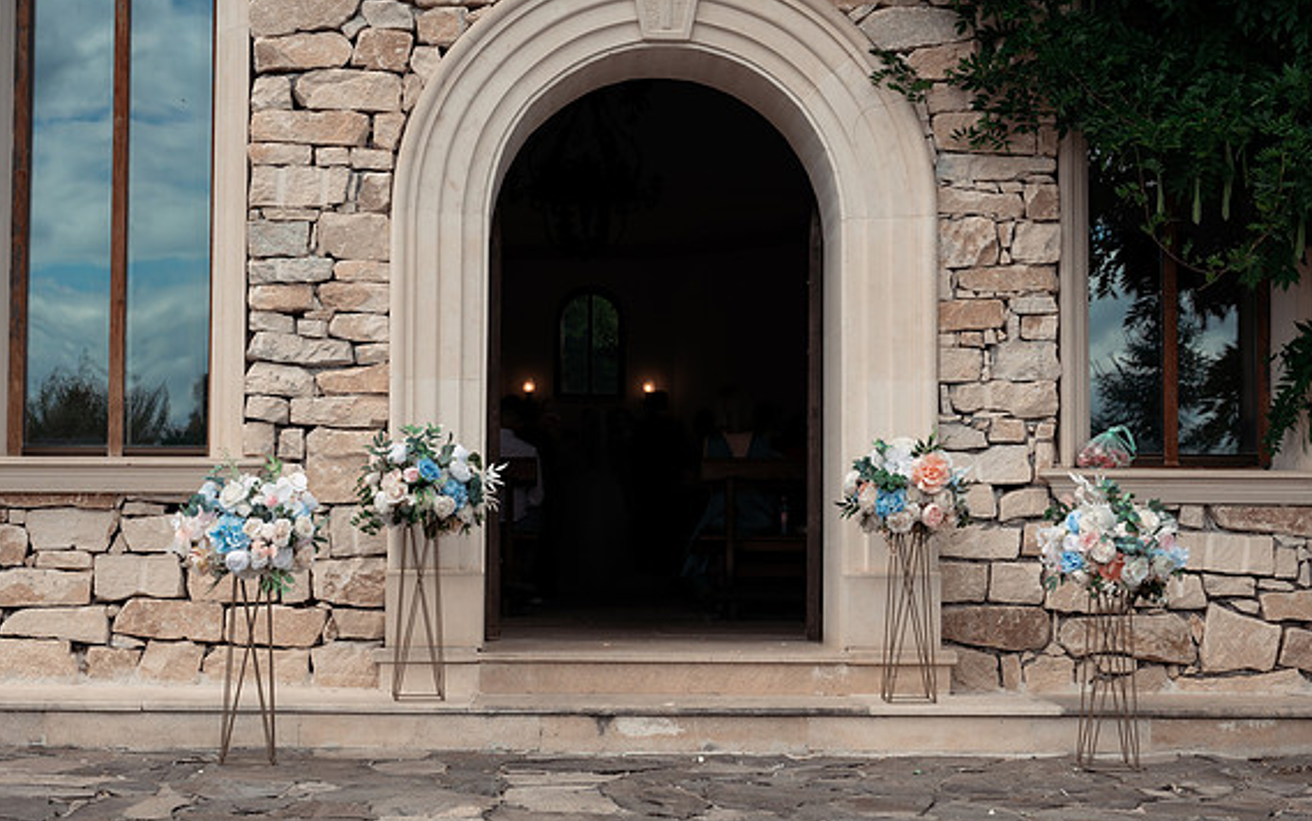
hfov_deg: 36.9
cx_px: 657
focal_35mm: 55
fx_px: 1967
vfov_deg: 23.6
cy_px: 431
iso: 160
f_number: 6.3
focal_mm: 53
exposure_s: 1/200
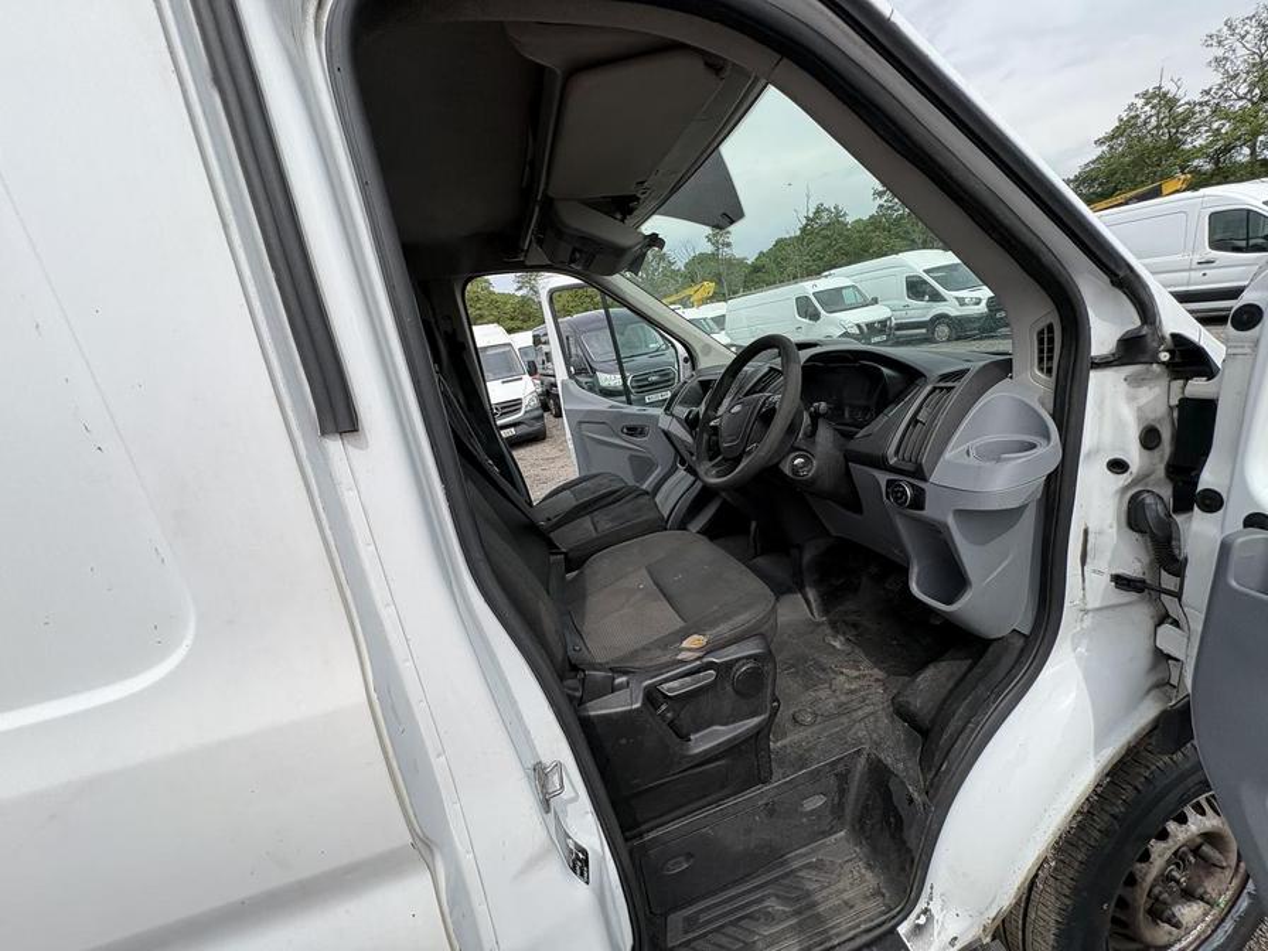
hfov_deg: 102.1
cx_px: 634
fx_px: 513
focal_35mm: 14
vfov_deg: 85.7
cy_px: 476
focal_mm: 2.22
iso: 50
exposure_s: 1/889
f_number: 2.2
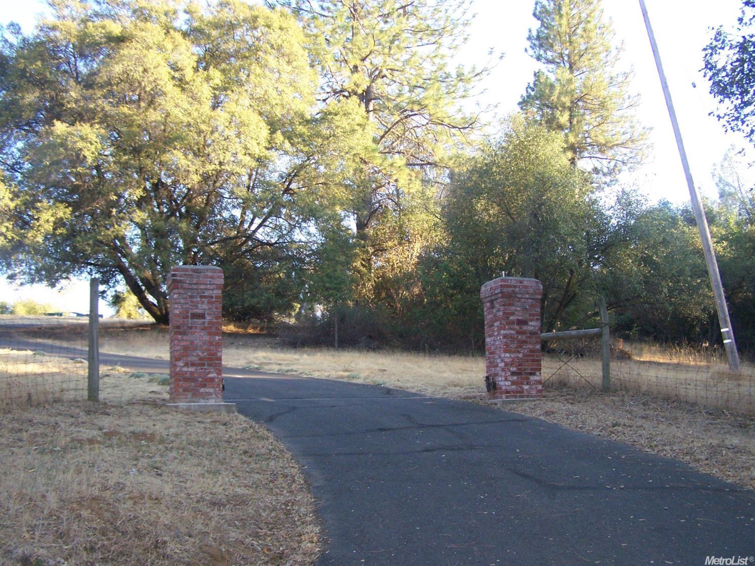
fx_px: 829
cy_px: 283
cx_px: 378
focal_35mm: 38
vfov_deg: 37.7
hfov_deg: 49.0
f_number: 2.8
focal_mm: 6.3
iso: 160
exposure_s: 1/160
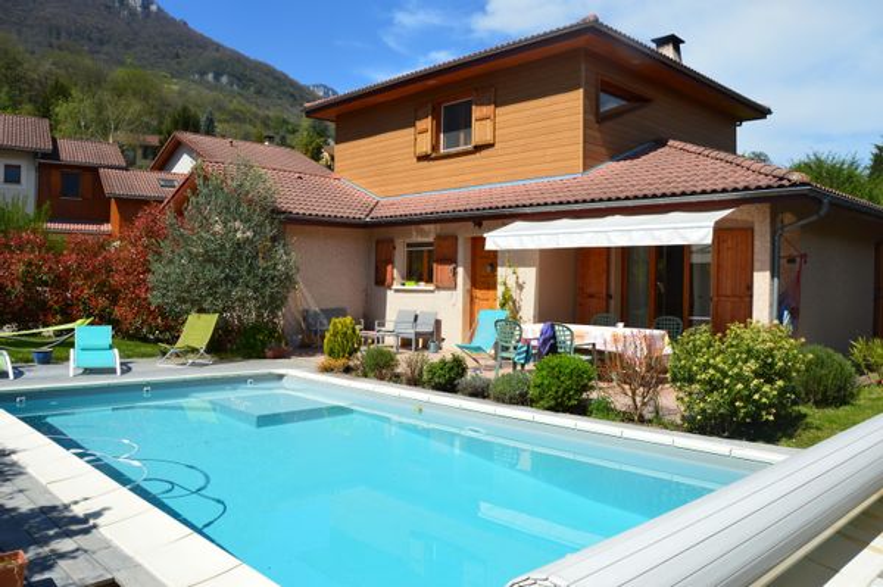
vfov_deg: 47.9
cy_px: 294
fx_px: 662
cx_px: 442
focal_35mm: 27
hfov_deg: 67.4
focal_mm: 18
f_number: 11
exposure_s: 1/500
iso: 320
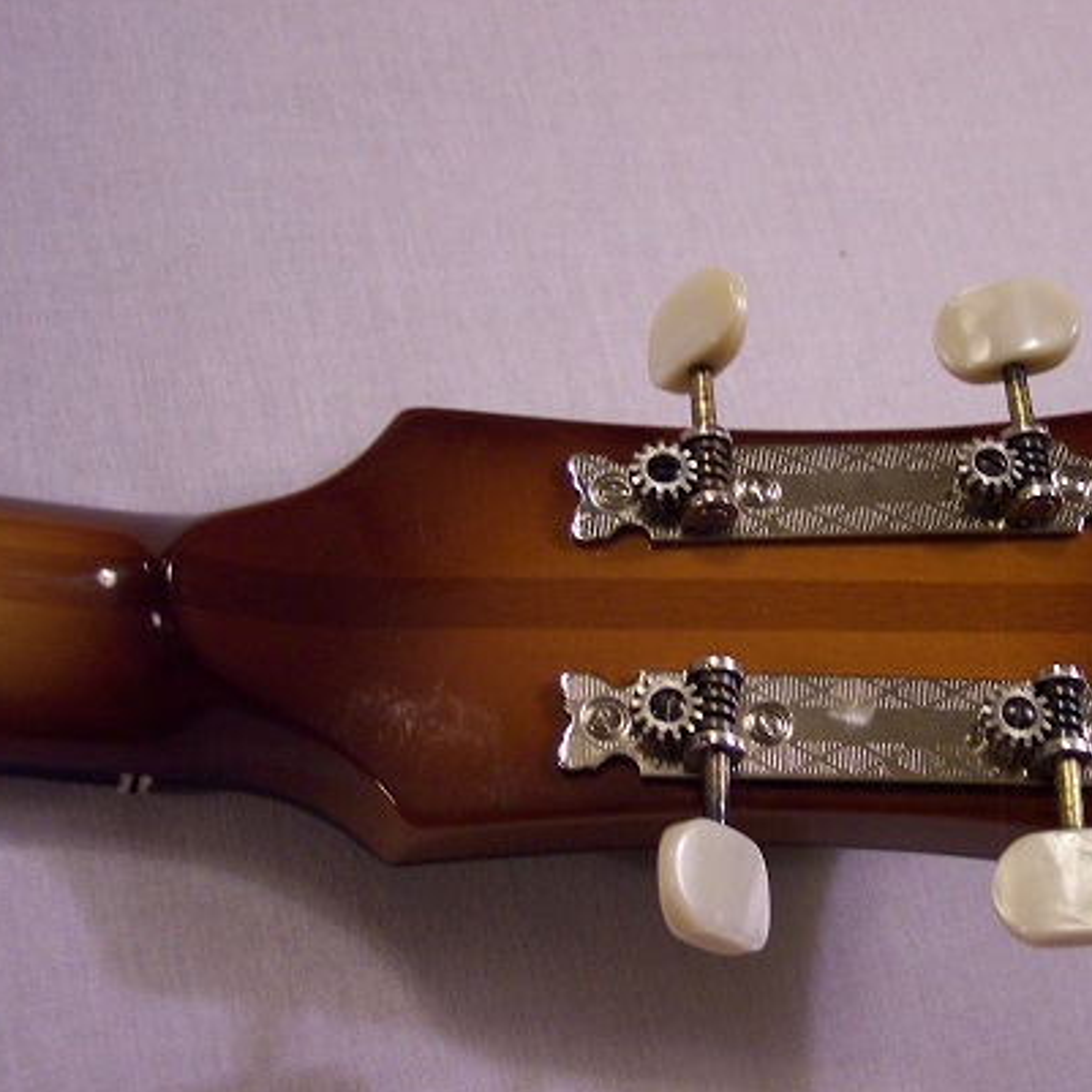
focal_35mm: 54
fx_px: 1927
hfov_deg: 31.3
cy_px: 625
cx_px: 756
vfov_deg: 31.6
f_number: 2.8
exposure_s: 1/30
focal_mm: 8
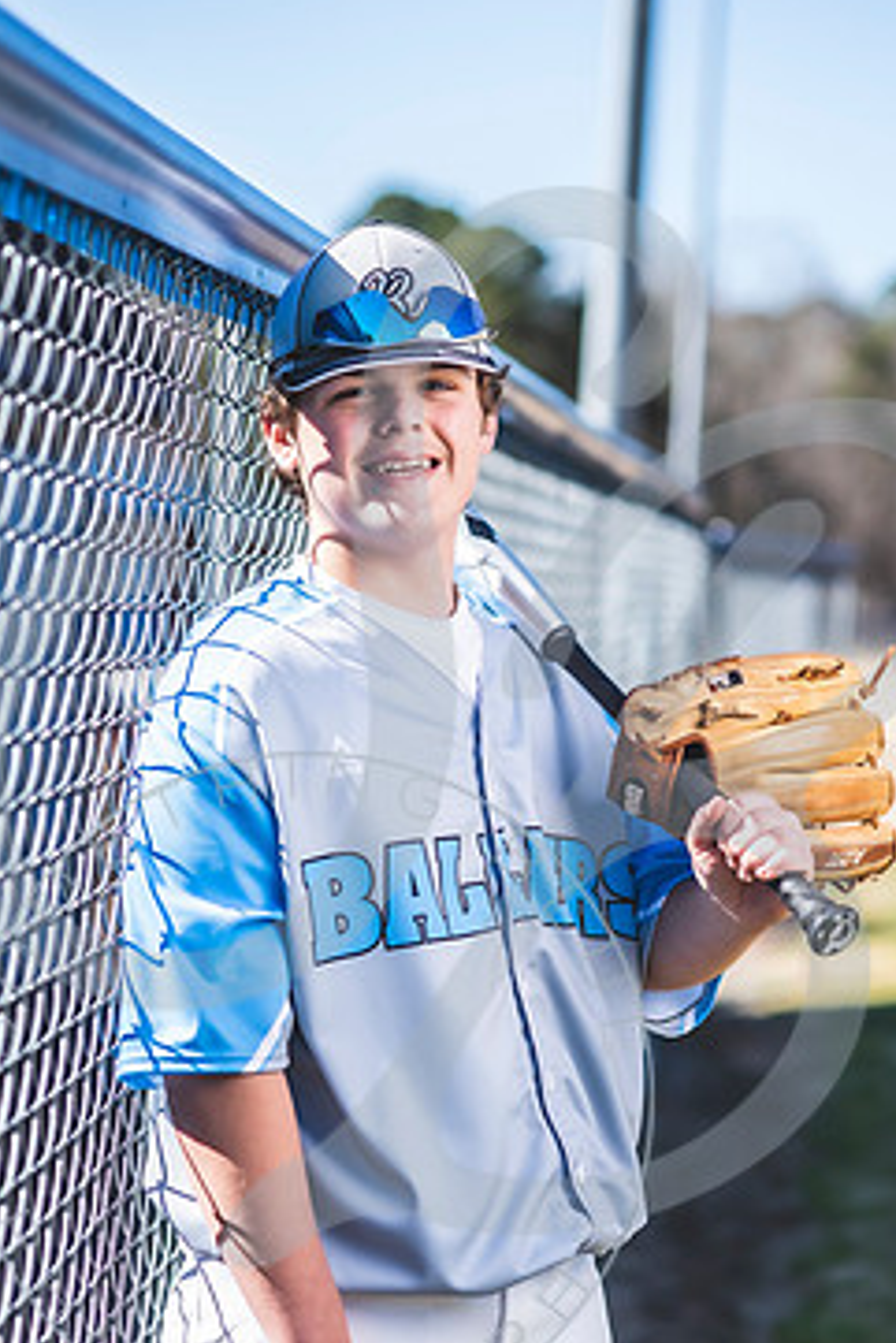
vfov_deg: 19.2
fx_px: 3953
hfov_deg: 12.9
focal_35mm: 106
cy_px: 815
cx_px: 476
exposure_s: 1/1000
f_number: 2.8
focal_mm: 85
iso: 100
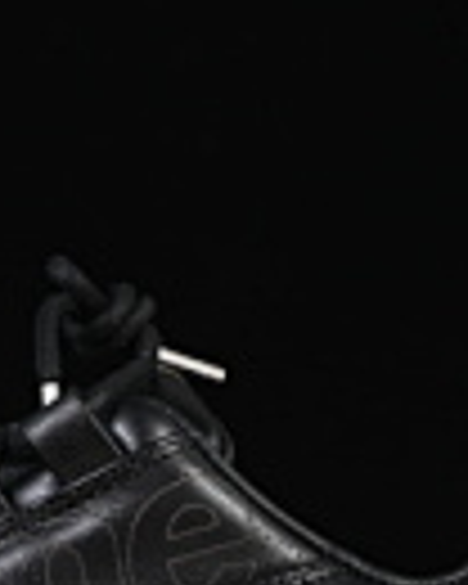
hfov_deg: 5.7
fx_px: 4692
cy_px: 668
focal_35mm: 271
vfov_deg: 7.1
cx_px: -22
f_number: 6.3
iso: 160
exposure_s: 1/60
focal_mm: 50
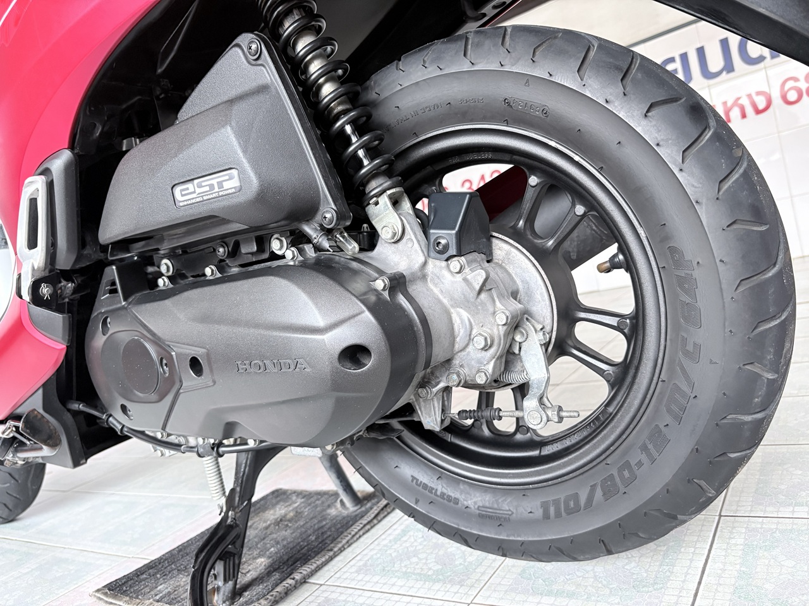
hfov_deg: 67.3
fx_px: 608
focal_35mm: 26
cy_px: 303
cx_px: 404
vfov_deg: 53.1
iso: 250
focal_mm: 5.96
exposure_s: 1/60
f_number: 1.6
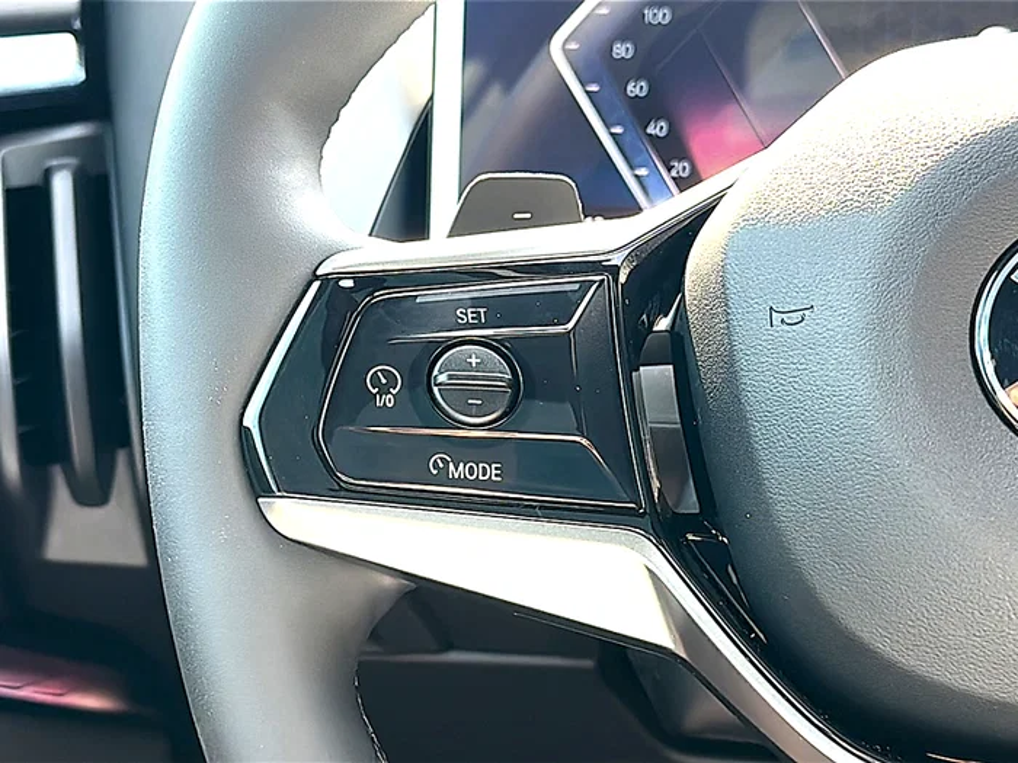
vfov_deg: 30.9
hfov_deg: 40.4
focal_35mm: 47
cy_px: 382
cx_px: 509
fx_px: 1382
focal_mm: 6.86
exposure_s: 1/307
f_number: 1.78
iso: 125
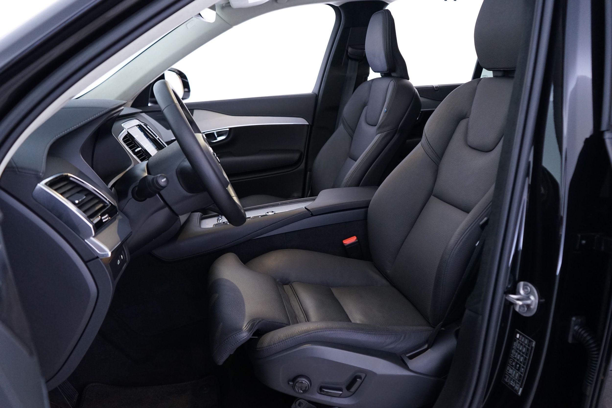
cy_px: 204
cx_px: 306
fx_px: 476
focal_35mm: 28
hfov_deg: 65.5
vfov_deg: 46.4
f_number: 4
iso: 2000
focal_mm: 28
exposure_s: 1/20
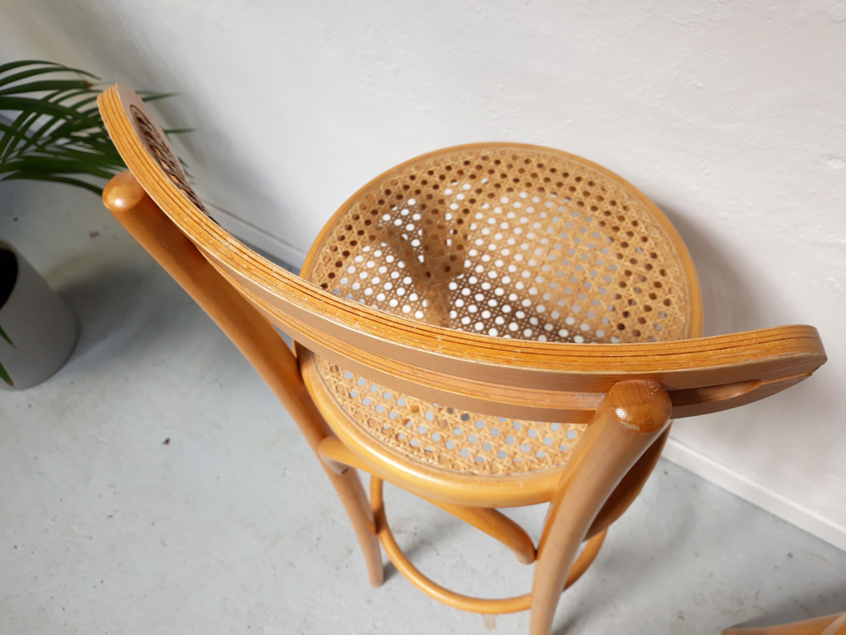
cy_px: 318
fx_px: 660
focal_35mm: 27
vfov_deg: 51.4
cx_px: 423
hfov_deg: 65.3
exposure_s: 1/422
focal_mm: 3.71
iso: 40
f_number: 1.7
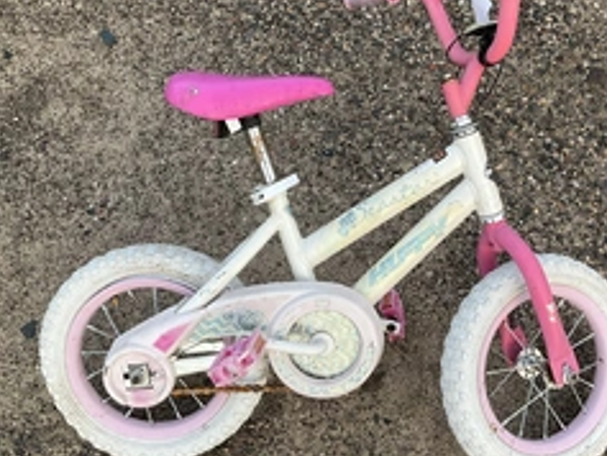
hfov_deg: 38.6
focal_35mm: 49
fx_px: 860
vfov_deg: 29.6
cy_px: 187
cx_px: 389
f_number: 1.8
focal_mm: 3
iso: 50
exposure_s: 1/122
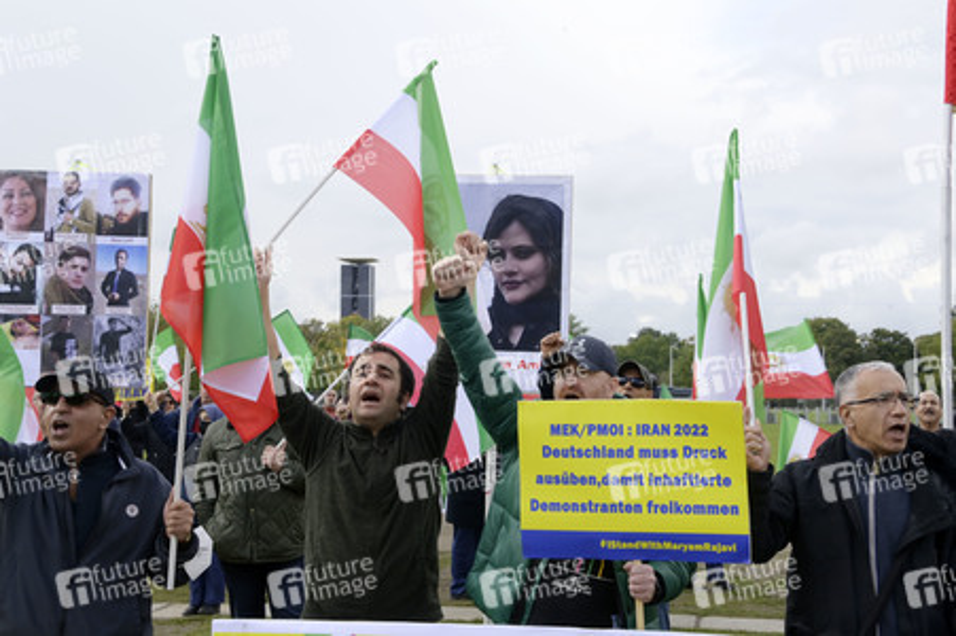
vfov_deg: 21.9
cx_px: 478
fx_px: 1645
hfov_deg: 32.4
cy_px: 318
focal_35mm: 62
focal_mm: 62
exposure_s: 1/500
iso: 800
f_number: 10
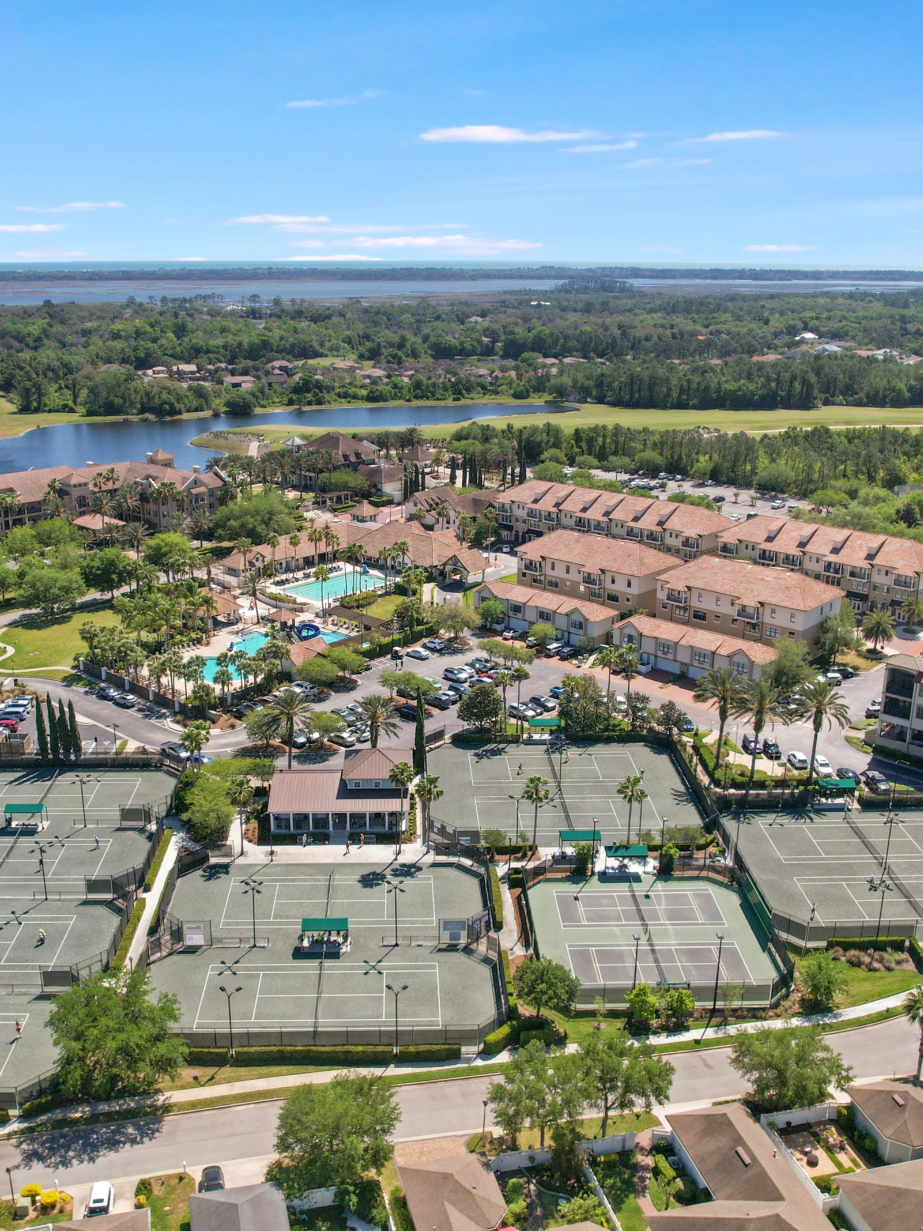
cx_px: 414
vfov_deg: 56.8
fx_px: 1138
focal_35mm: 32
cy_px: 617
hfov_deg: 44.1
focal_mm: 8.38
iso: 140
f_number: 2.8
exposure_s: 1/2500
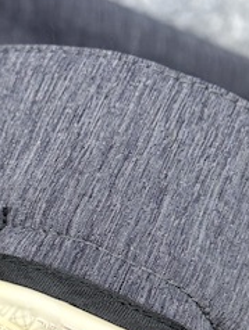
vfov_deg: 15.3
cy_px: 190
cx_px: 109
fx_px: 1235
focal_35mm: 129
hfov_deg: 11.5
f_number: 1.78
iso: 80
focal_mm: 6.76
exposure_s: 1/100
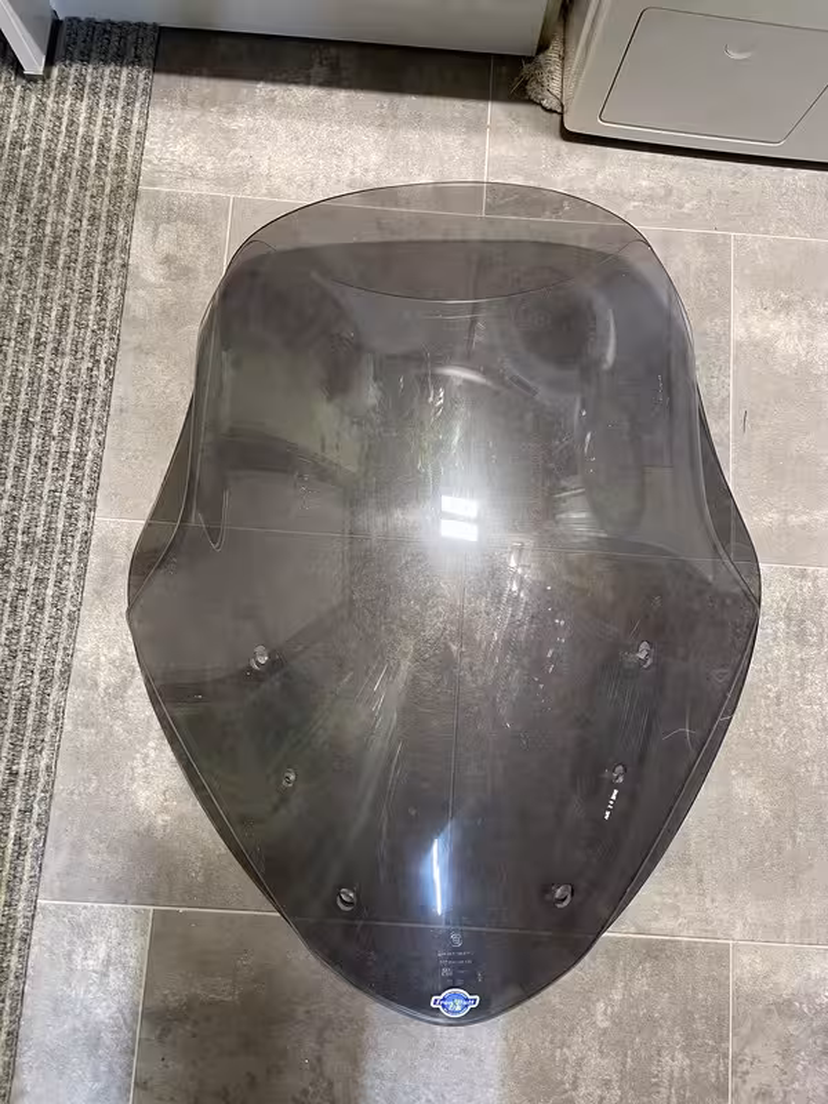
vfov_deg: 67.3
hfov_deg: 53.1
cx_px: 414
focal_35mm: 26
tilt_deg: -80.1
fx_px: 829
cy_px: 552
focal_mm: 4.2
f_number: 1.6
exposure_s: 1/50
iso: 250
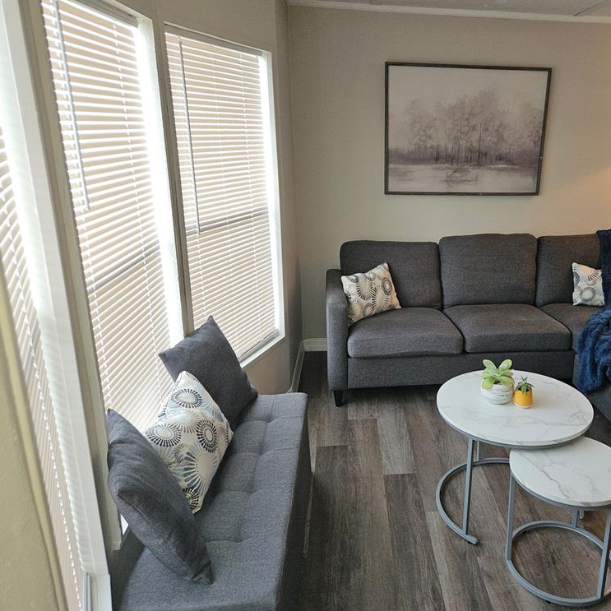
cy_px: 309
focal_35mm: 28
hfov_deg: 55.8
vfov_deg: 57.3
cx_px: 419
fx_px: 559
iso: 80
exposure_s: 1/60
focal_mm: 5.4
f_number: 1.8
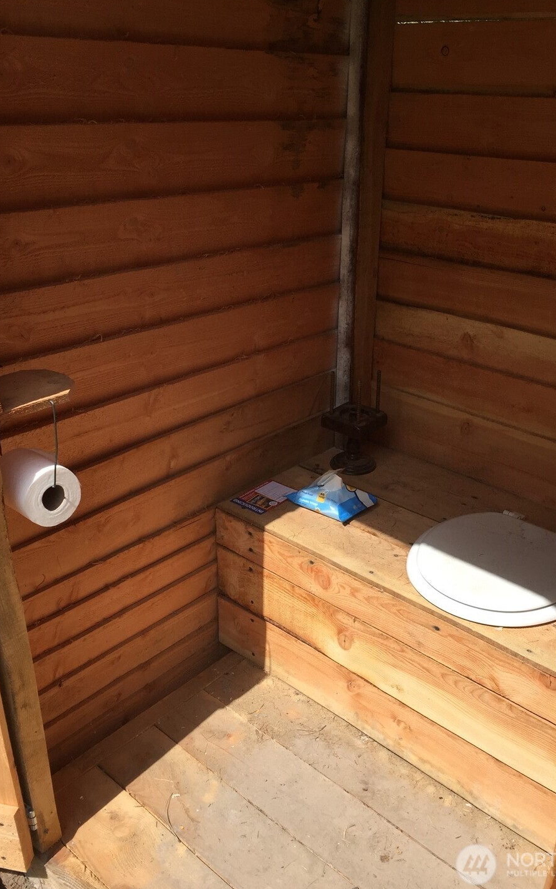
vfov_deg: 61.2
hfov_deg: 40.5
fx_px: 752
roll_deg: -4.0
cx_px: 310
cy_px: 445
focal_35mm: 31
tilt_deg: -27.9
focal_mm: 4.15
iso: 32
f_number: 2.2
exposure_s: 1/1883
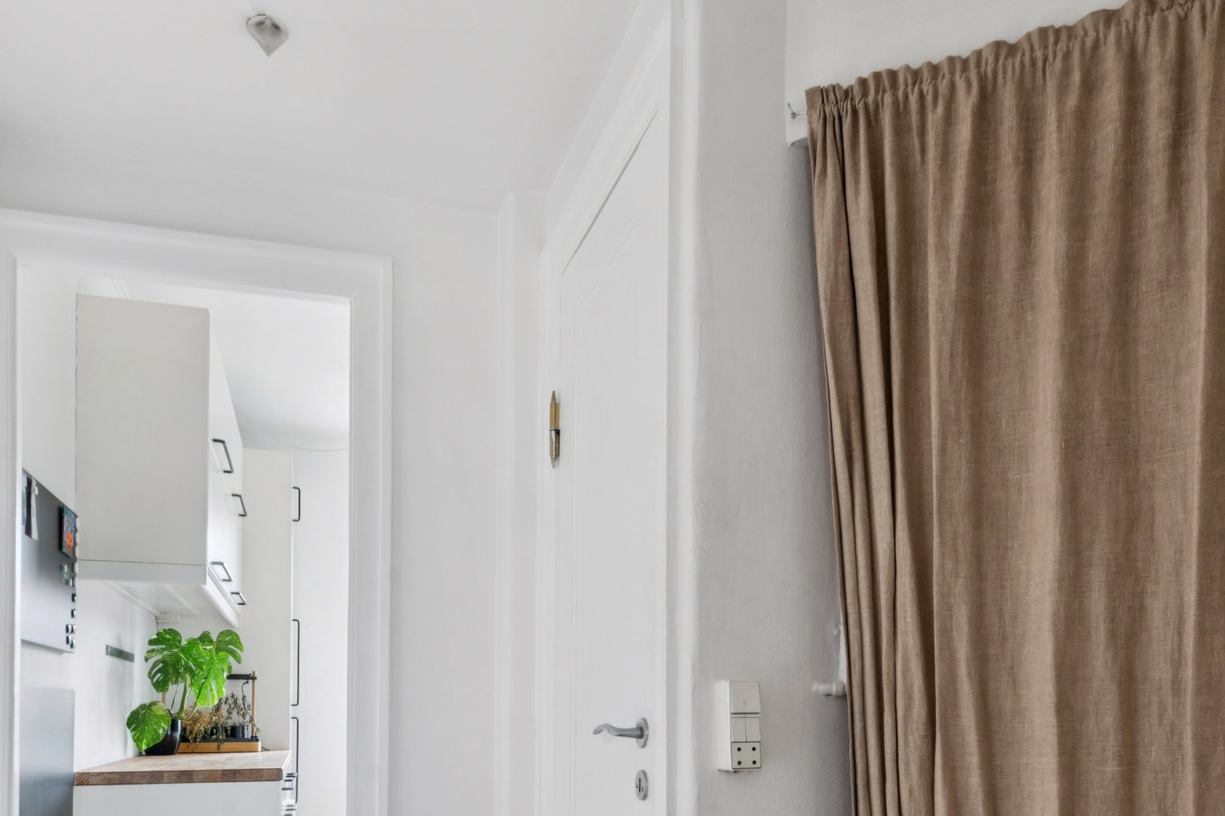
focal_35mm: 27
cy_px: 655
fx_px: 919
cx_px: 578
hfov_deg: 67.3
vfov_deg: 45.4
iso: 200
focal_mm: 14
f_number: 10
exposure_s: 1/1.25
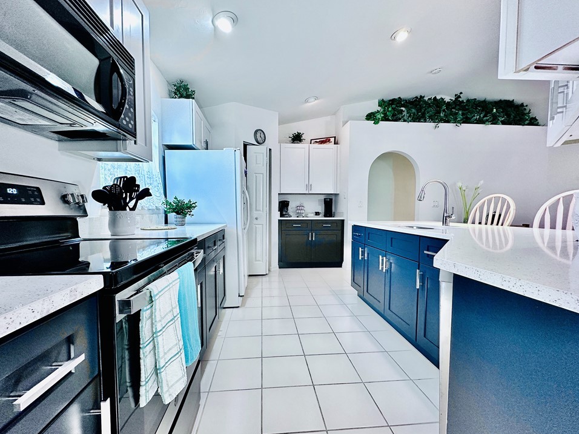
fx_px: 251
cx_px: 281
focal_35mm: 15
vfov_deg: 81.7
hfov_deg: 98.1
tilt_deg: -3.1
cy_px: 222
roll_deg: +0.7
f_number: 2.2
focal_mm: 2.22
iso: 160
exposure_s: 1/60
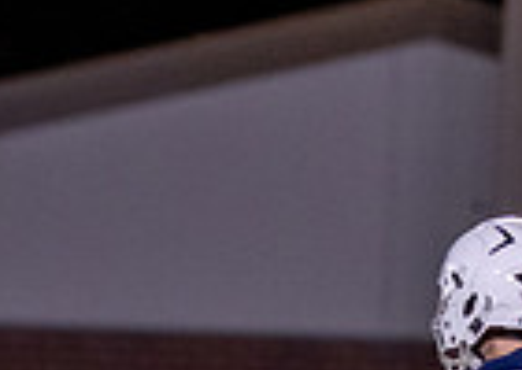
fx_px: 16387
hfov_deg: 1.8
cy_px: 719
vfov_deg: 1.3
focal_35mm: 1108
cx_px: -372
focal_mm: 135
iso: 1250
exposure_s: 1/1000
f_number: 1.8
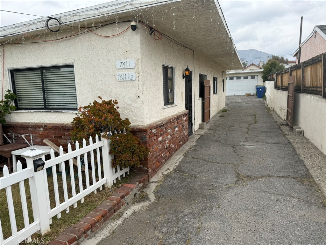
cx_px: 163
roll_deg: +1.0
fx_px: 226
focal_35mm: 24
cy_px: 122
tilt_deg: -7.8
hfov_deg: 71.6
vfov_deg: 56.8
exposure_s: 1/2703
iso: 80
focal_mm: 6.76
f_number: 1.78
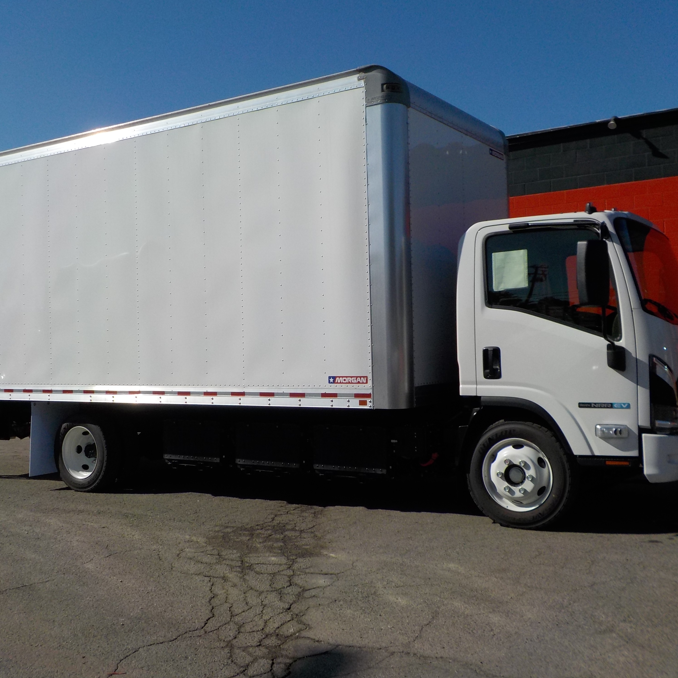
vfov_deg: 46.0
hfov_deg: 46.0
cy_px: 333
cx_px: 323
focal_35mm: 36
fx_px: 798
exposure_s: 1/640
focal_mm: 4.1
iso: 125
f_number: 6.6
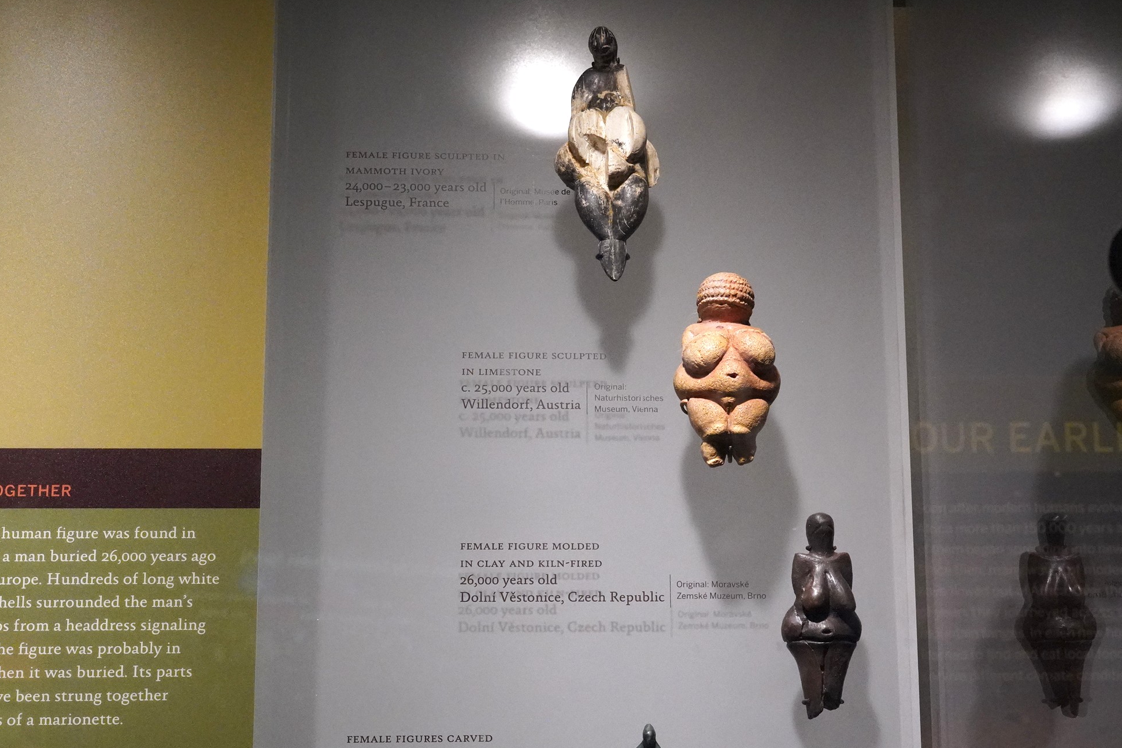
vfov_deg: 38.9
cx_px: 557
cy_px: 377
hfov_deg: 55.8
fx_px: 1060
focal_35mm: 34
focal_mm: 33
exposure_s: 1/80
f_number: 11
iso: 10000
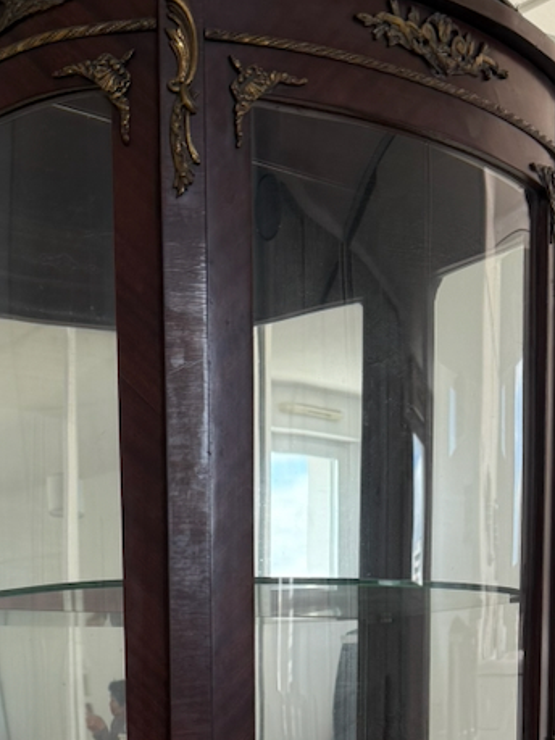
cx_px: 134
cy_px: 880
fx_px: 1433
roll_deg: +0.7
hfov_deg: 21.7
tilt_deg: -6.7
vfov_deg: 26.0
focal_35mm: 67
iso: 100
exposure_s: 1/206
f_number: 1.78
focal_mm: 6.76
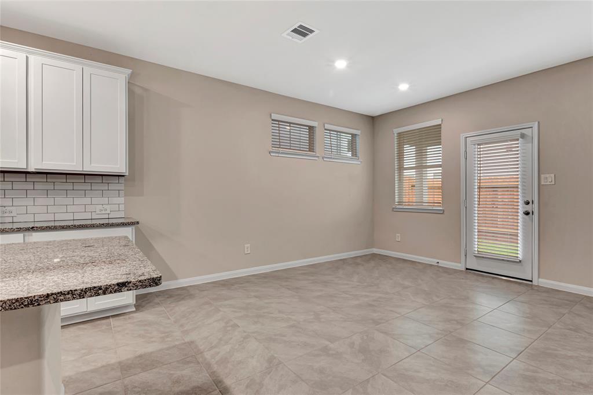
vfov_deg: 69.6
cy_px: 198
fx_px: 284
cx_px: 296
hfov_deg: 92.5
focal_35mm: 17
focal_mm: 11.5
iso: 200
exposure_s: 1/10
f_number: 8
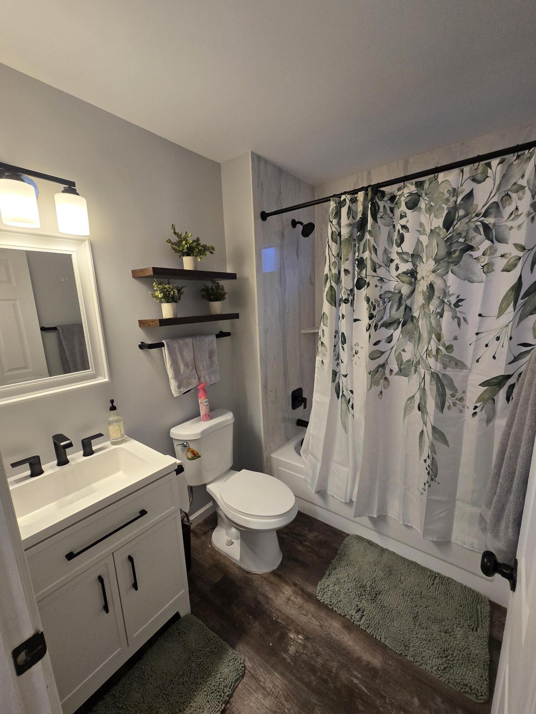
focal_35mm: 13
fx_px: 268
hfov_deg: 89.9
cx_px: 268
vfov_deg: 106.2
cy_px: 357
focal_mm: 2.2
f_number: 2.2
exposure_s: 1/60
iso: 80
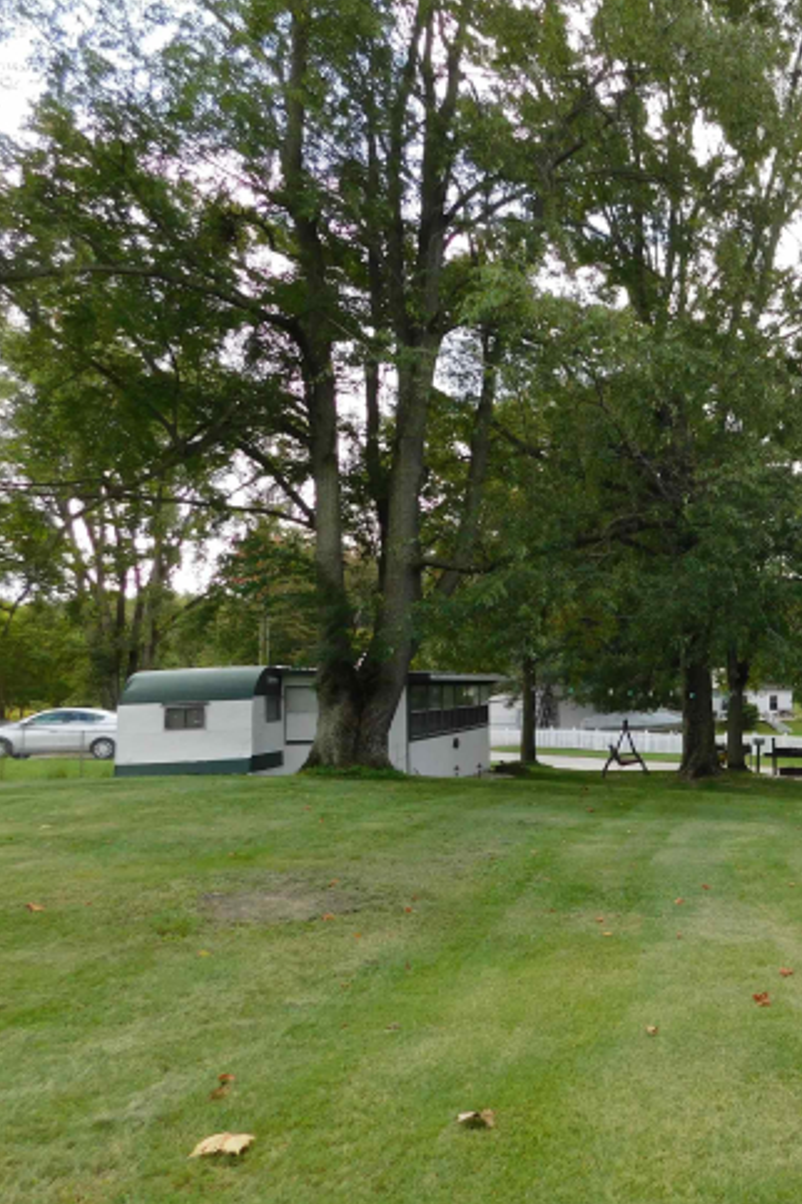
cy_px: 606
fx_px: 1103
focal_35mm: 33
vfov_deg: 57.2
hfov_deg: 35.9
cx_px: 811
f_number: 3
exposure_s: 1/400
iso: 125
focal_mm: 4
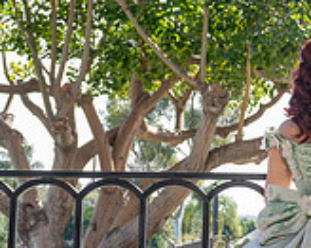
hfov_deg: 17.0
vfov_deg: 14.3
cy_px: 116
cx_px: 378
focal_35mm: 108
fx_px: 993
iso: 200
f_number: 5
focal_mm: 24
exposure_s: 1/250
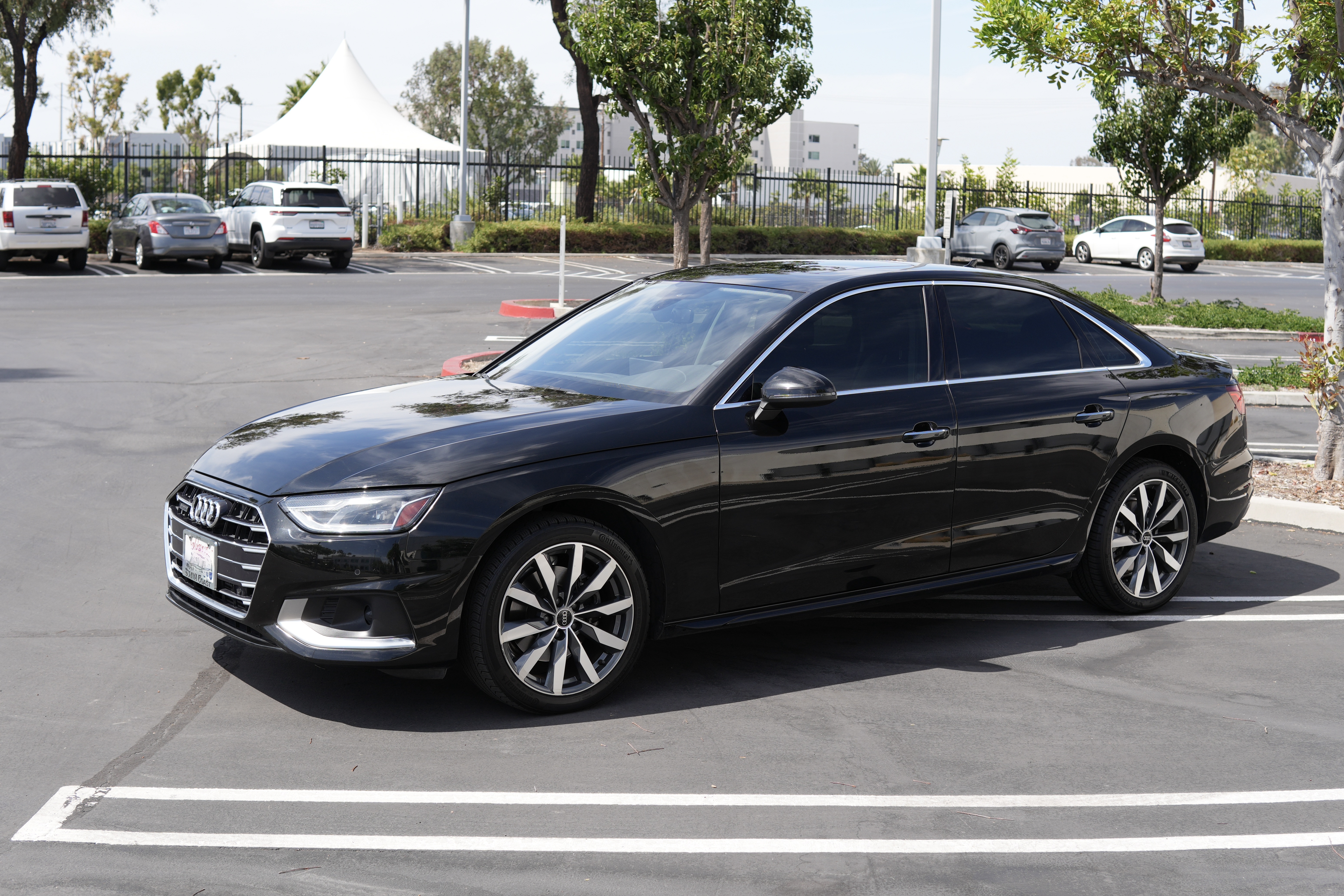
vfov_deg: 29.9
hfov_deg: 43.6
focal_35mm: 45
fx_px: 1680
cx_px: 672
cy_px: 448
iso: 100
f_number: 4
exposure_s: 1/500
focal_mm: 30
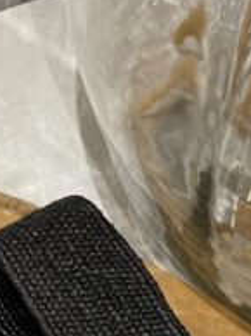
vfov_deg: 14.7
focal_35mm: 132
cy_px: 338
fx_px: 1279
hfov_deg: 11.2
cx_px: 208
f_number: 2.2
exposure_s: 1/50
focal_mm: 7.5
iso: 200
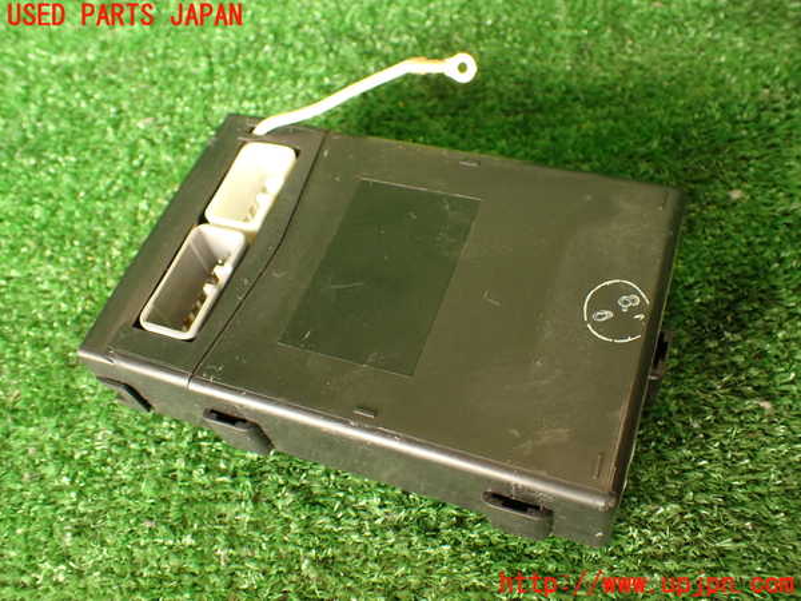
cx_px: 400
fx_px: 740
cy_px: 300
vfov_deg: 44.2
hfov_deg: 56.8
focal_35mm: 32
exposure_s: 1/60
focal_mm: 5.79
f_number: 2.4
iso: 200
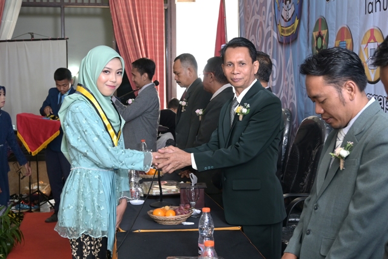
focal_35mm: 44
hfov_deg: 45.0
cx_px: 194
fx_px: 469
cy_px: 130
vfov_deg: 30.9
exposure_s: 1/100
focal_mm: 29
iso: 400
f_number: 4.8
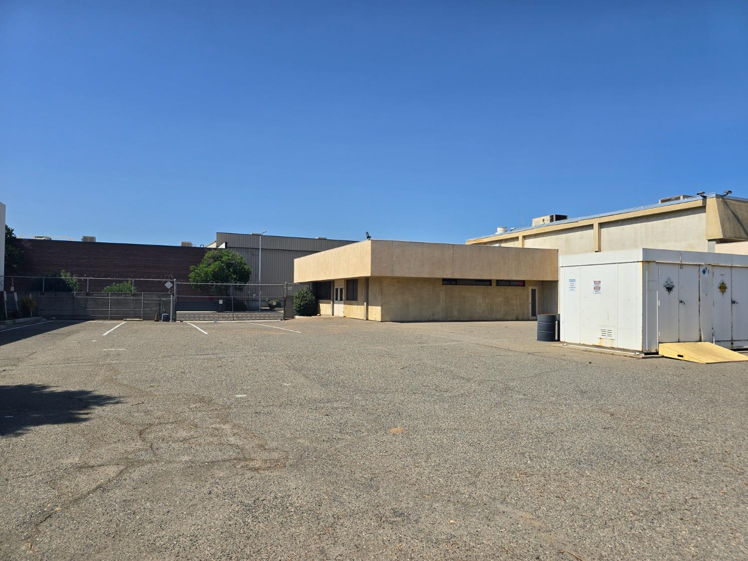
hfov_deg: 73.9
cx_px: 374
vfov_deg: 58.9
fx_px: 497
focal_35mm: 23
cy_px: 280
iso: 12
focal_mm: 6.3
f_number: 1.7
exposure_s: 1/1228
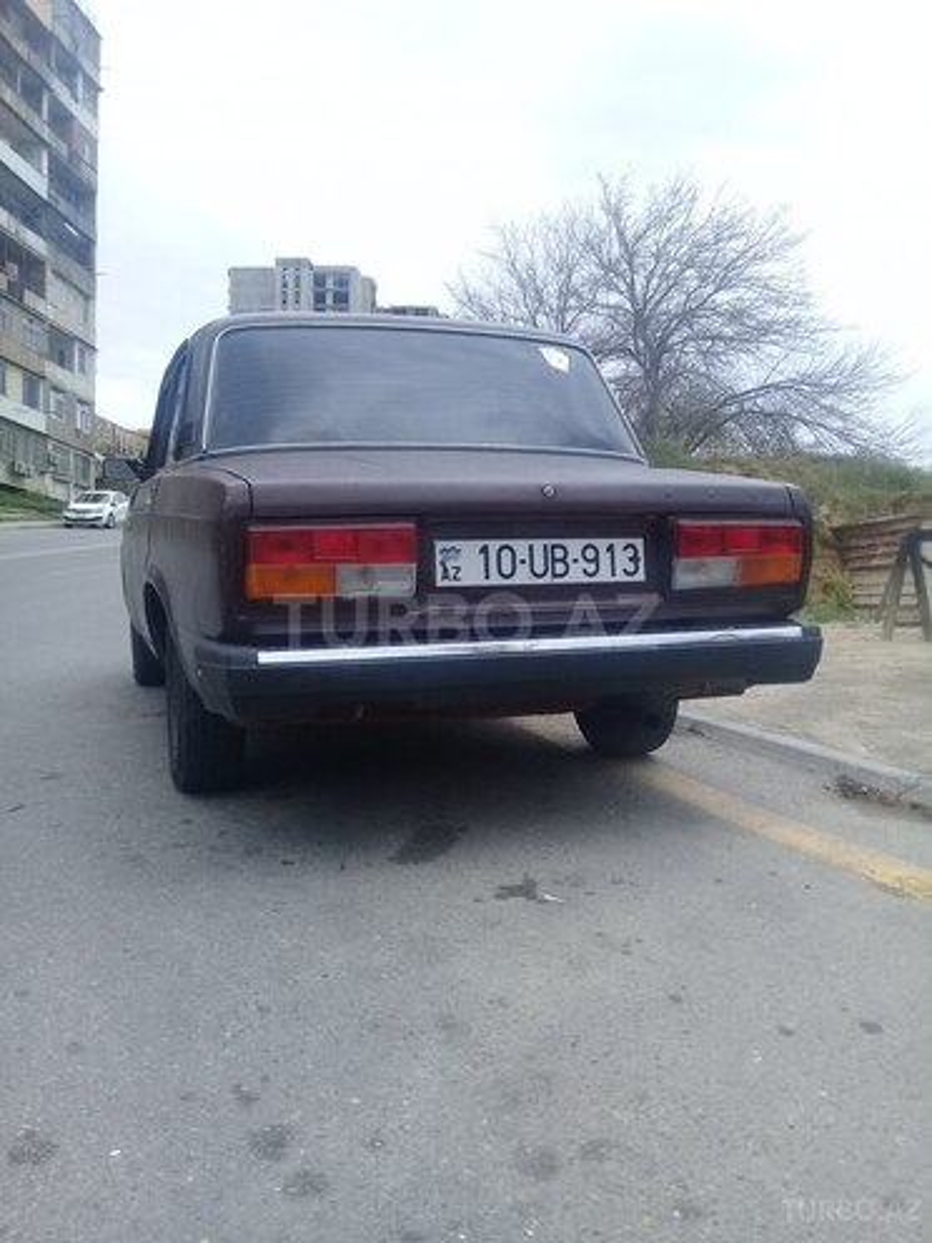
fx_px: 1113
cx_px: 466
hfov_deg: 45.4
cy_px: 622
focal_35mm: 31
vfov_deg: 58.4
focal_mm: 3.3
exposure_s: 1/747
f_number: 2.2
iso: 50
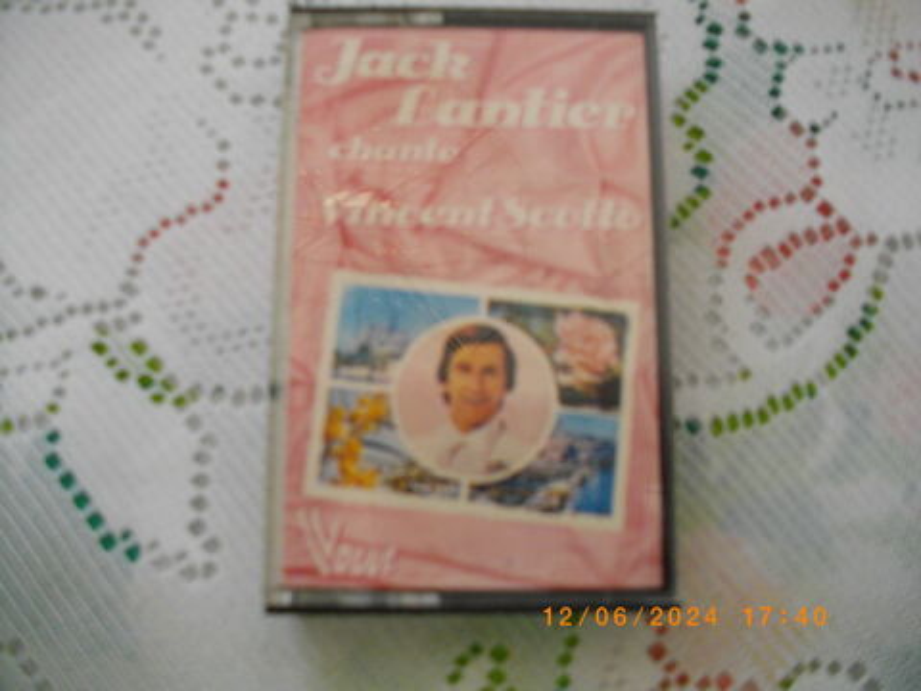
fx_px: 851
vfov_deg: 44.2
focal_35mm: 32
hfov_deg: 56.8
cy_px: 346
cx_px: 460
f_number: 2.9
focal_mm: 5.7
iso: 200
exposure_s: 1/125
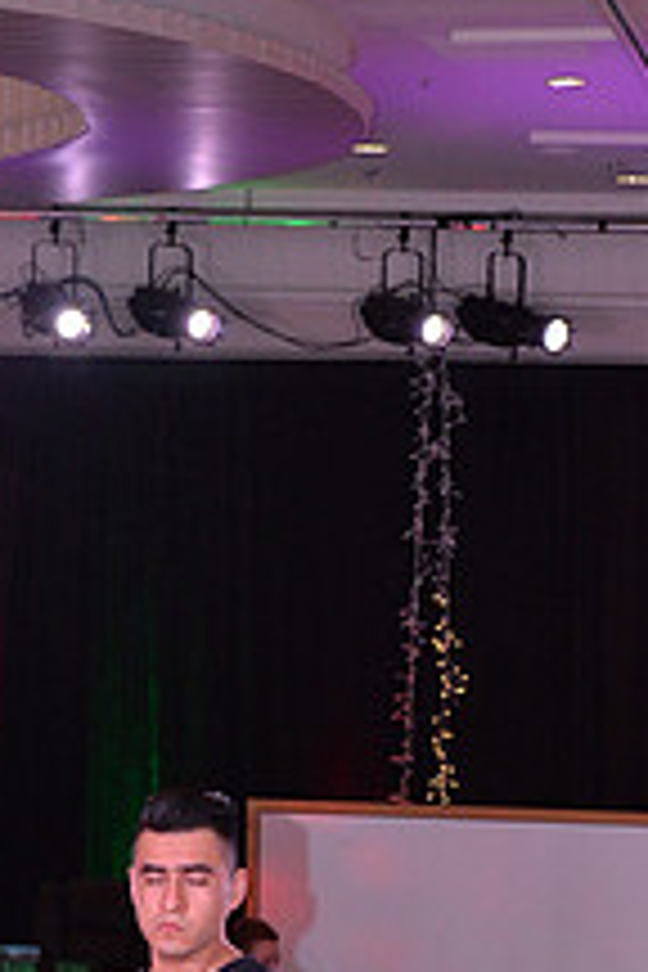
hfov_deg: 6.6
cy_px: 1166
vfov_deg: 9.7
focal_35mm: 209
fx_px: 5643
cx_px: 655
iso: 2000
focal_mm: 78
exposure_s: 1/250
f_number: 6.3
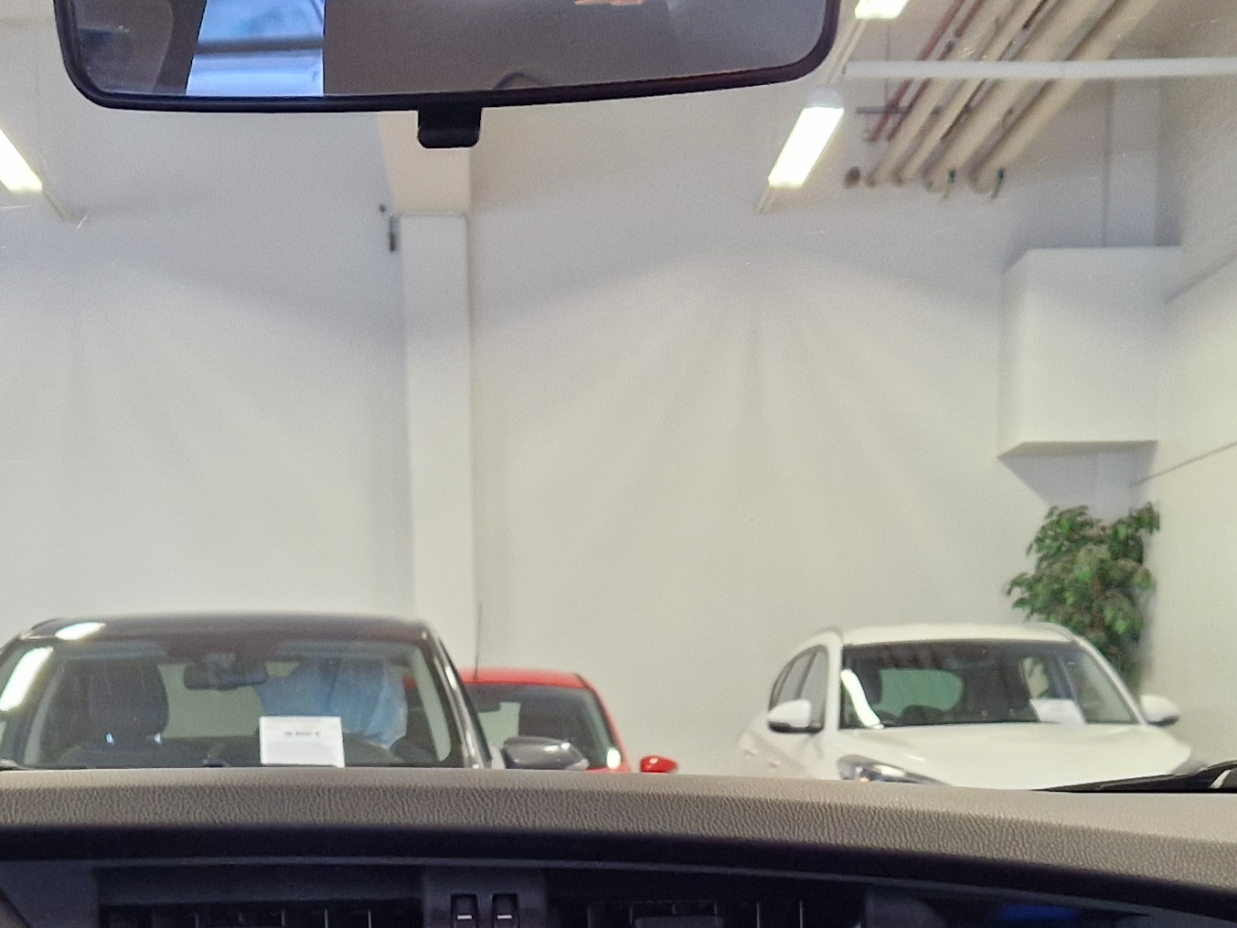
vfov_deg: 19.2
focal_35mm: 68
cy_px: 1349
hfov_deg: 28.6
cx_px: 613
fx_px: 2430
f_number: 1.8
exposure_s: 1/100
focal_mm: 5.4
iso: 320
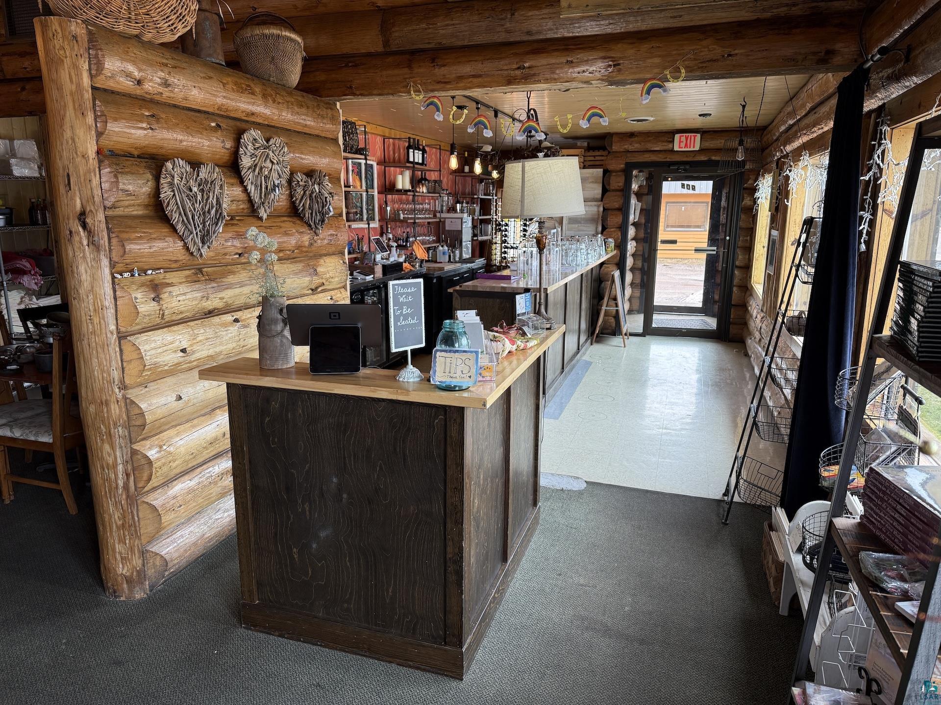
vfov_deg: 56.8
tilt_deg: -12.7
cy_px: 352
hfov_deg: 71.6
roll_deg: -0.2
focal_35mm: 24
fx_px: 652
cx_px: 470
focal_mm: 6.76
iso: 160
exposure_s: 1/174
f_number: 1.78
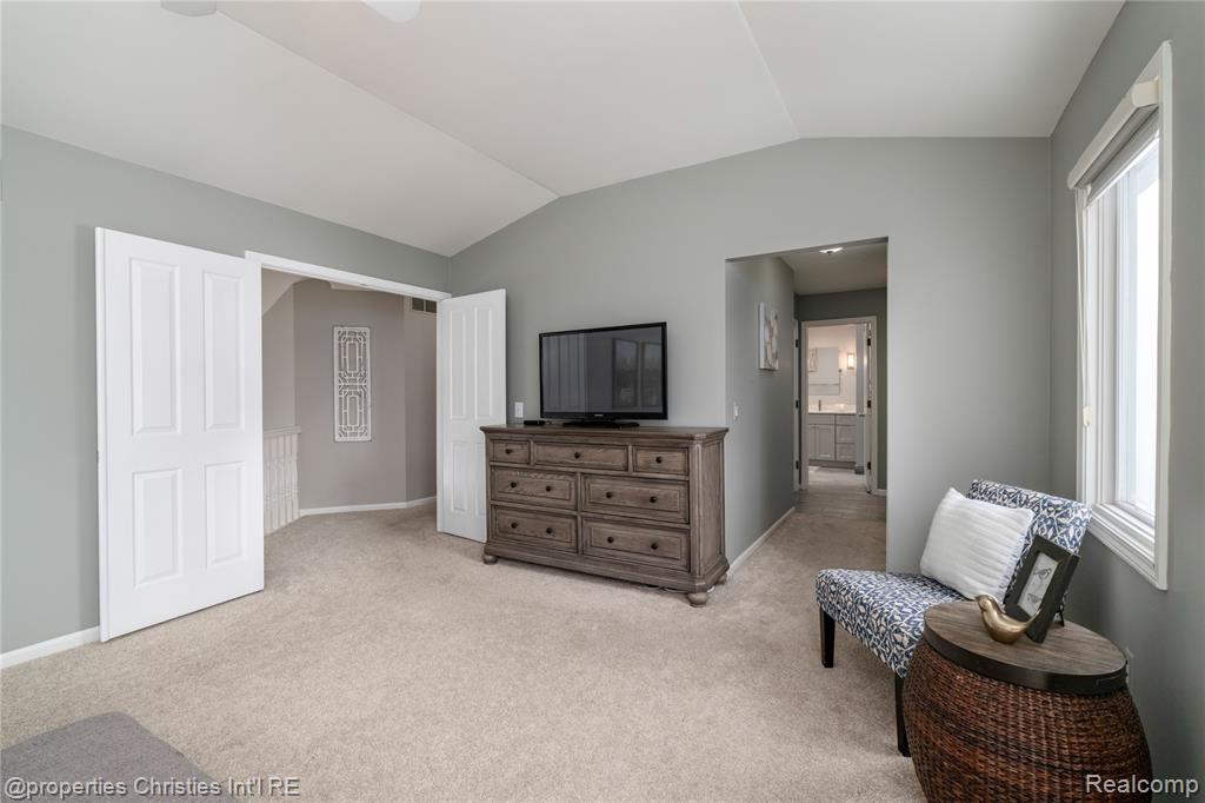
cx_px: 602
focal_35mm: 16
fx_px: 535
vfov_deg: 73.7
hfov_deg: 96.8
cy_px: 402
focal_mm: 10.6
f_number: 6.4
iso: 640
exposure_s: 1/125
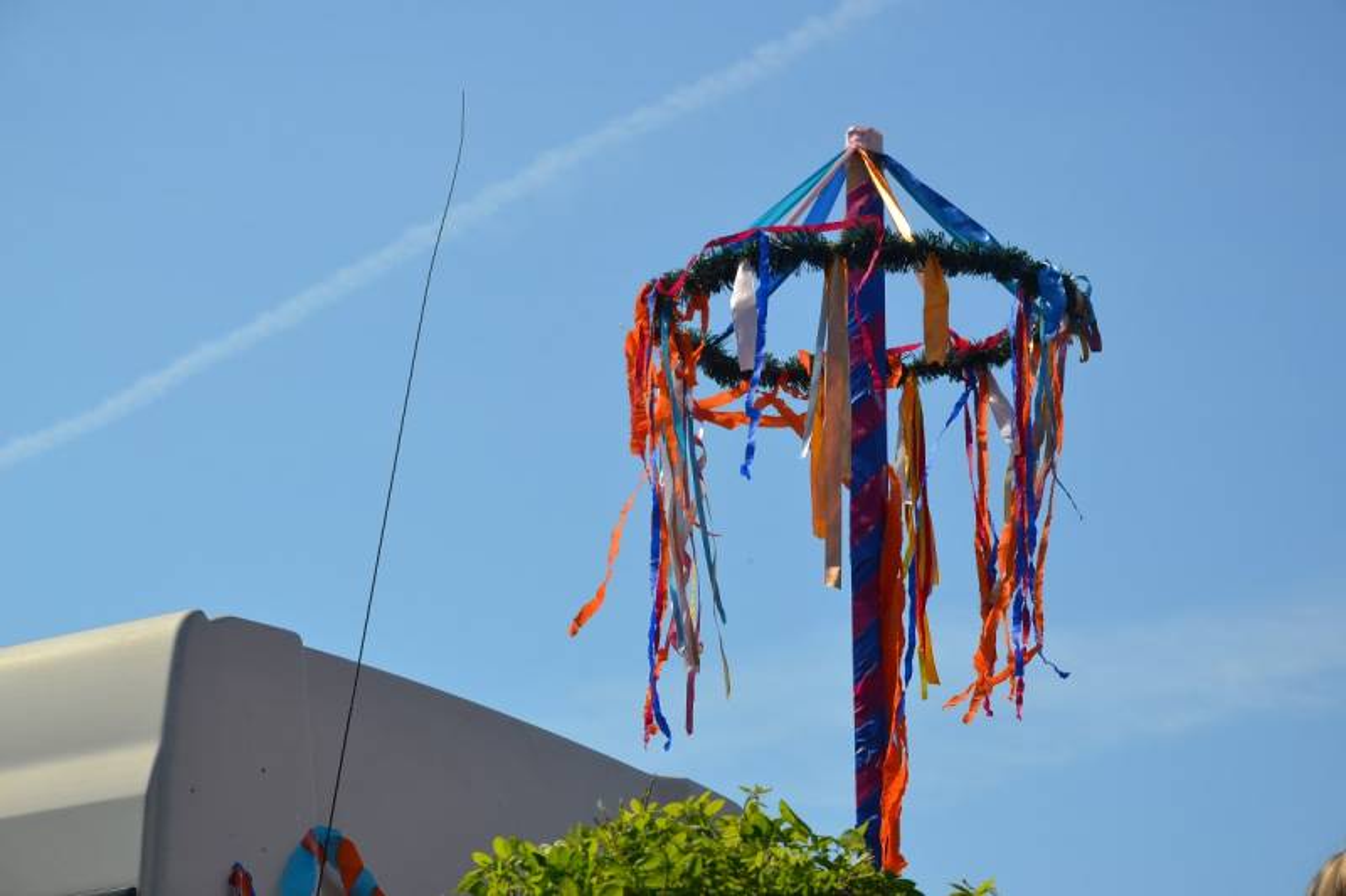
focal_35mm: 120
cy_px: 448
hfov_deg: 17.1
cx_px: 673
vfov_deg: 11.4
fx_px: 4485
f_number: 9
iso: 100
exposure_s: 1/320
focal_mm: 80
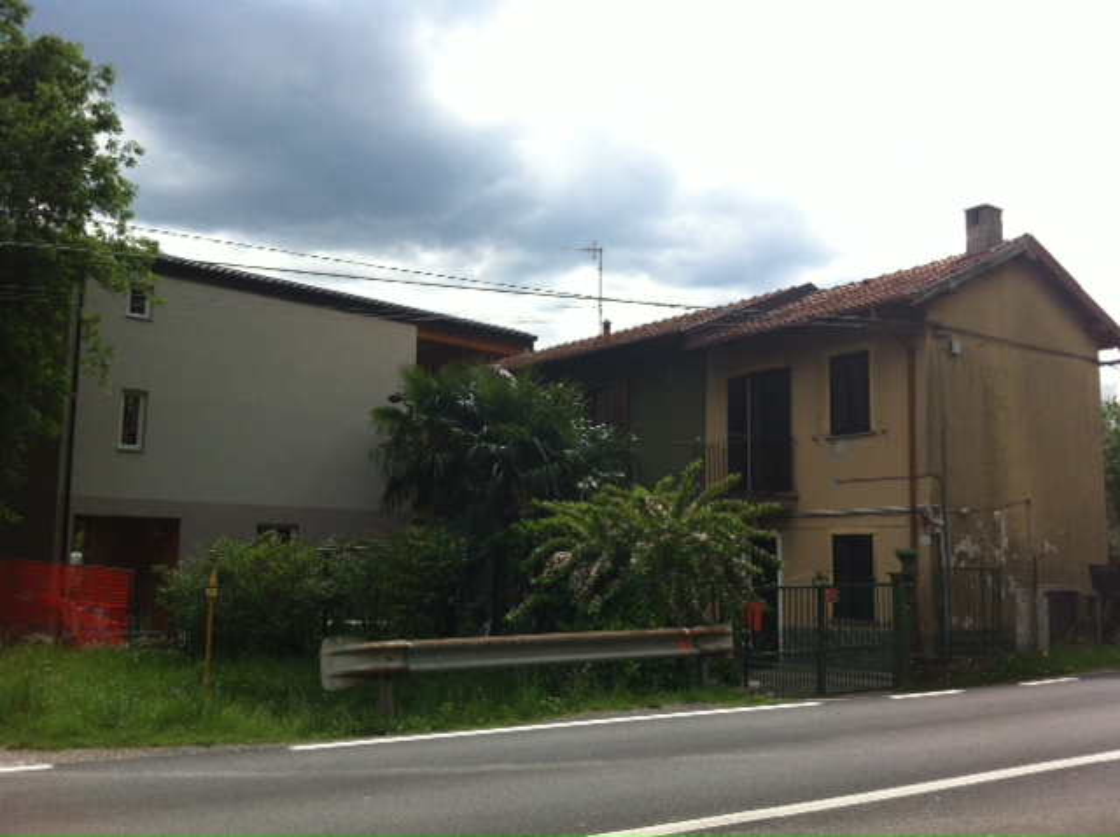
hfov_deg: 52.7
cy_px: 418
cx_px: 560
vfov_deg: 40.6
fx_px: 1131
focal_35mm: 35
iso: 80
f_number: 2.8
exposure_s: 1/1160
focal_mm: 3.85
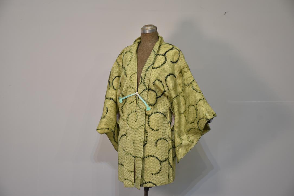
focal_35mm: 78
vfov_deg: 17.5
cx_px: 147
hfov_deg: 26.0
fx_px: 637
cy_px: 98
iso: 400
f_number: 4.8
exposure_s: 1/60
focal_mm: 52
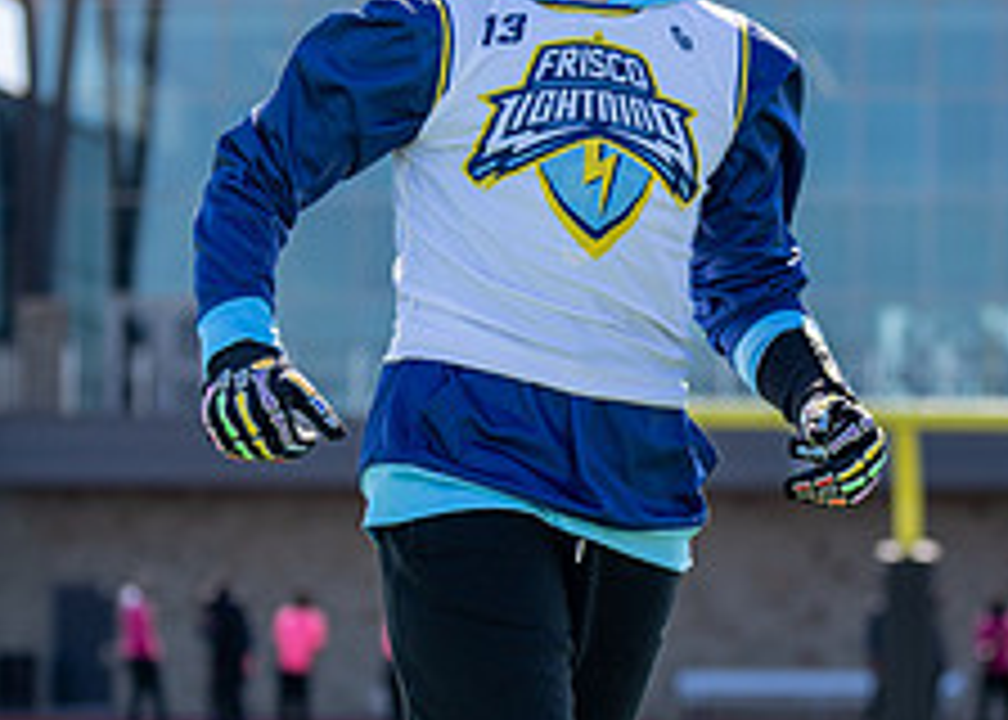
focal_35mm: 190
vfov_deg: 7.6
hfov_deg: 10.6
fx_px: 5439
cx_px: 508
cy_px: 477
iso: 125
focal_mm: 70
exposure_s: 1/1600
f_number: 2.8
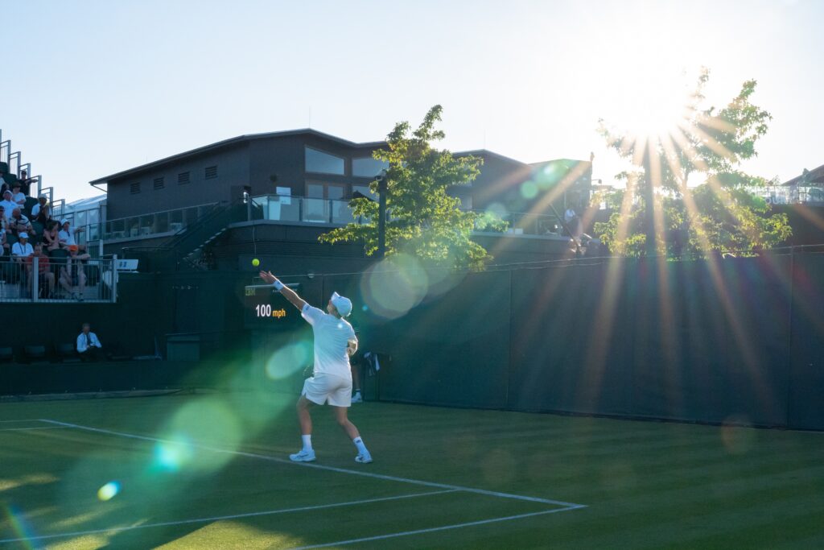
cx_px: 412
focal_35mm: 50
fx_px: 1145
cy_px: 275
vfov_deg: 27.0
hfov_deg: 39.6
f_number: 22
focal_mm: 50
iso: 4000
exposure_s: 1/800
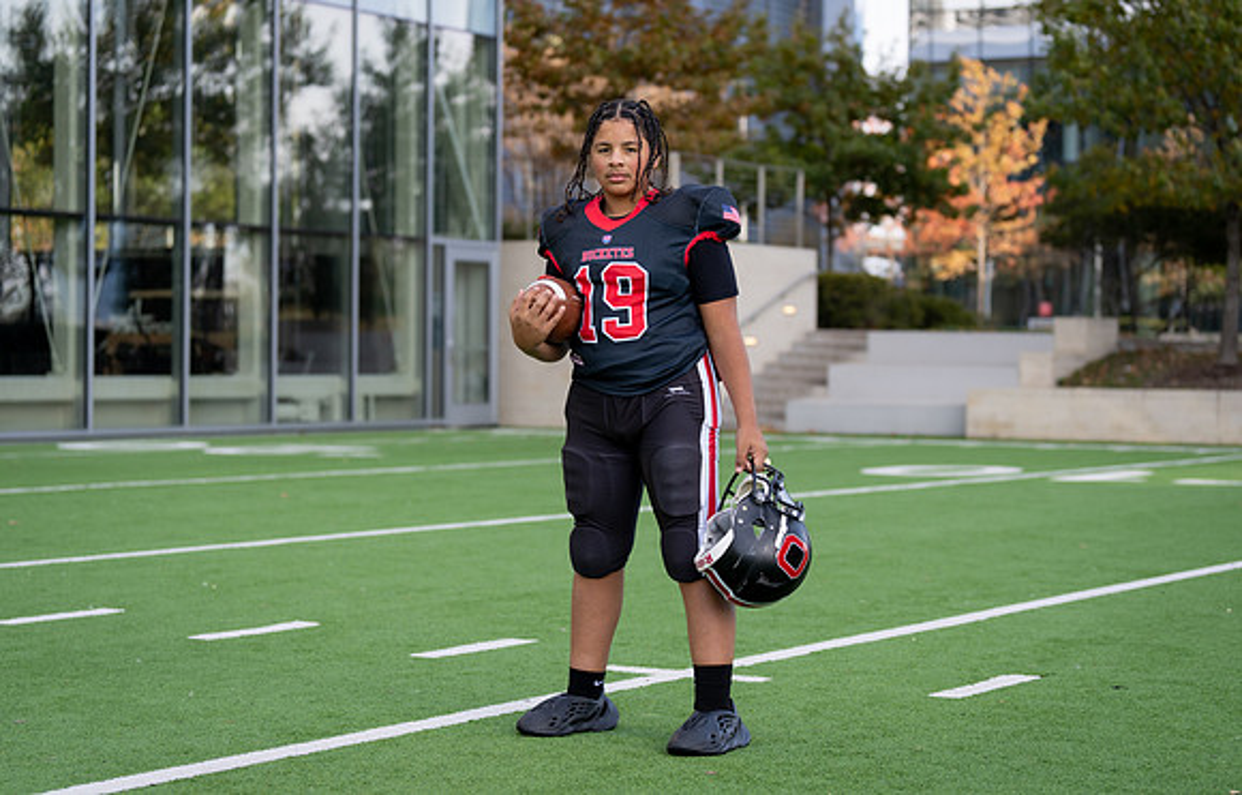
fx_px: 2590
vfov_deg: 17.4
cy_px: 360
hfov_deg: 27.0
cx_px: 651
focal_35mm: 76
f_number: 2.8
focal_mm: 70
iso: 100
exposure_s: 1/400
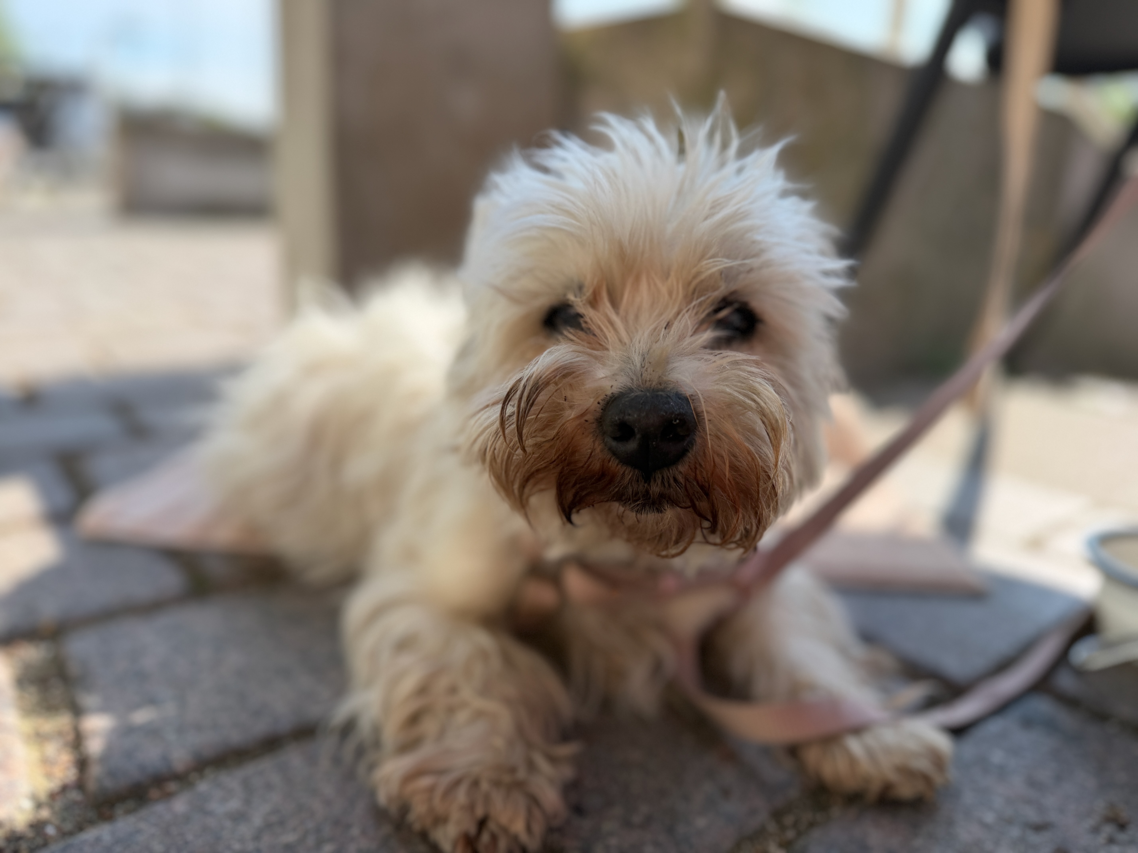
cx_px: 569
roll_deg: -3.3
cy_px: 426
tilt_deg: -17.8
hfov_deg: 71.6
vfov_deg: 56.8
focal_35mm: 24
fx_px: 789
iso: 100
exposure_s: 1/2525
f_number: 1.78
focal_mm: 6.76
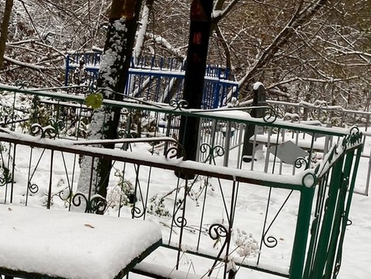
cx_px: 9
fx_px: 601
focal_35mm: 56
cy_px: 129
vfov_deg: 26.1
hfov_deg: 31.9
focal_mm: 4.25
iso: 32
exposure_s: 1/122
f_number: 1.8
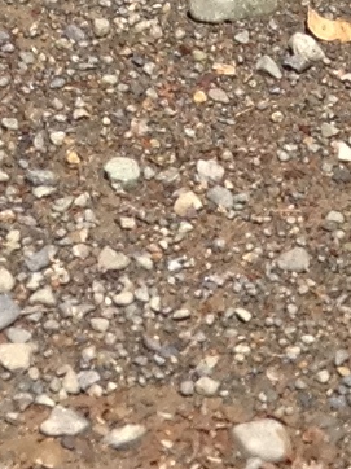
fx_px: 4277
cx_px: 811
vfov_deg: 5.9
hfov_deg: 4.6
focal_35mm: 316
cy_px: 1363
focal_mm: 4.28
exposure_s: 1/1042
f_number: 2.4
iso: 50
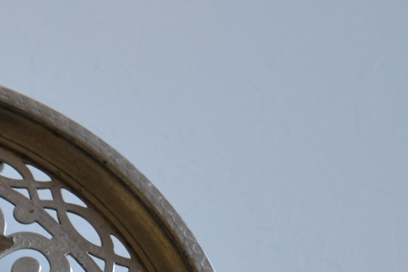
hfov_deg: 14.5
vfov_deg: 10.0
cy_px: 419
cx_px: -197
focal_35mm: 132
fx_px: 1496
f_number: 4
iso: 400
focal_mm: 22
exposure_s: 1/40
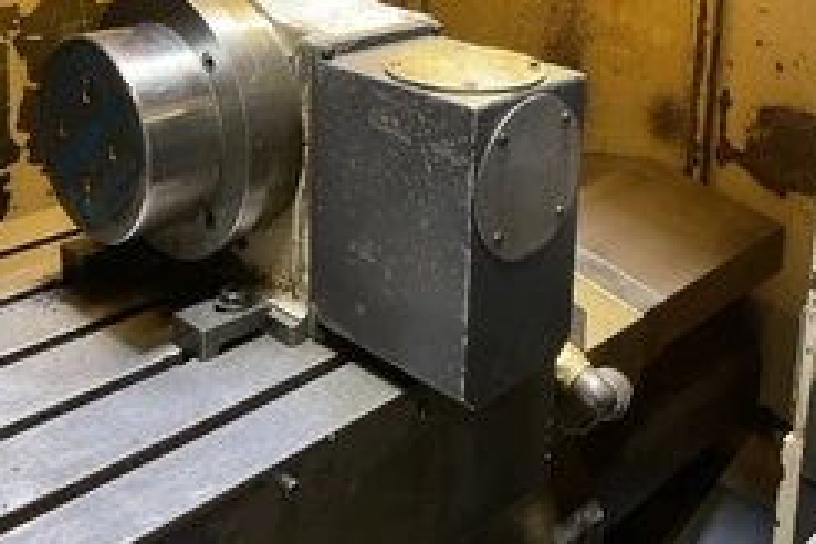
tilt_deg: -11.6
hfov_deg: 40.3
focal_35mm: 49
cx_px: 428
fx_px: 1111
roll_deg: -3.4
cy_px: 0
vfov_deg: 26.1
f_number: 1.8
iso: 200
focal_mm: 3
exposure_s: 1/40
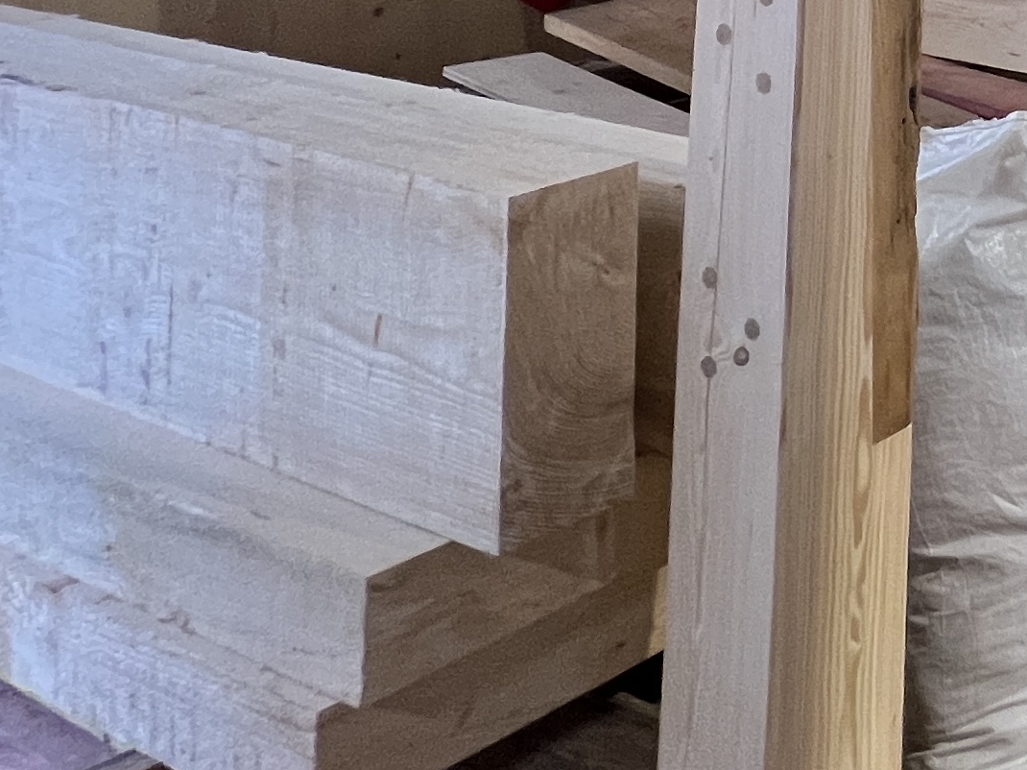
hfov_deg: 24.0
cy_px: -355
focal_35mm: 49
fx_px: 1453
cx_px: 1737
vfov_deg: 24.0
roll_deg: -1.3
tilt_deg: +1.0
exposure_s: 1/50
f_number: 1.8
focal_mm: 1.57
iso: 160
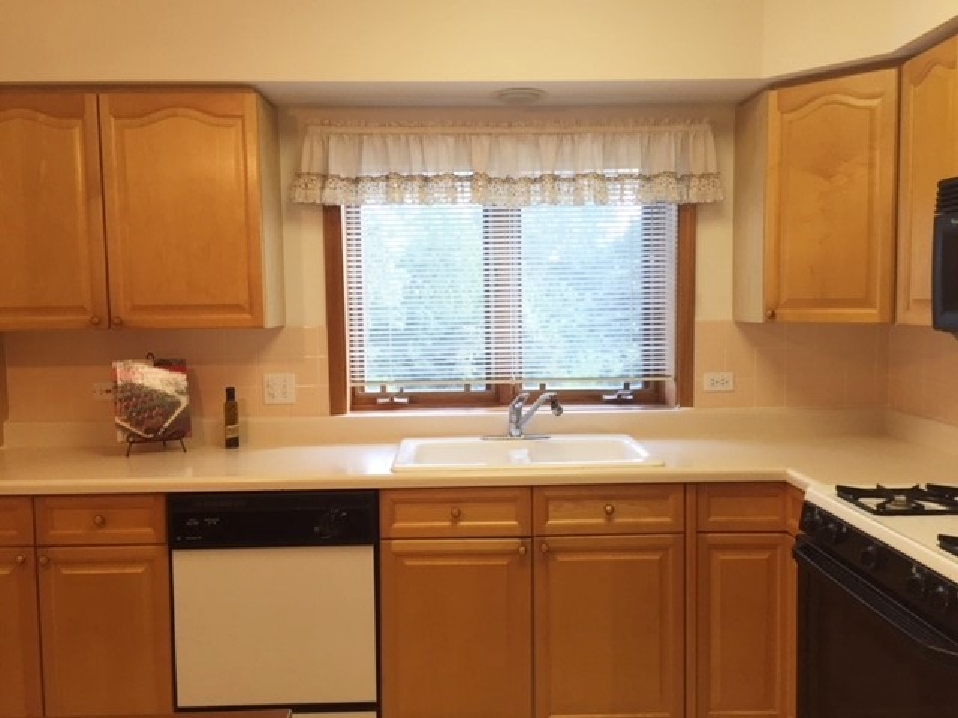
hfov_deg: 61.7
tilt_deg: -3.7
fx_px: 803
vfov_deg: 48.2
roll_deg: +0.0
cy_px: 359
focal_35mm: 29
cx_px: 479
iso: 32
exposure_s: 1/30
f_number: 2.2
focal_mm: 4.15
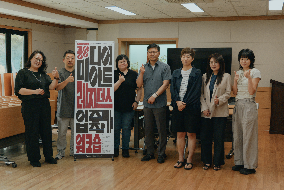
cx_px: 142
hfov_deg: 42.7
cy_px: 95
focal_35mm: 46
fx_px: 363
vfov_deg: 29.2
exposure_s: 1/100
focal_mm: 40
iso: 2500
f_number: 2.8
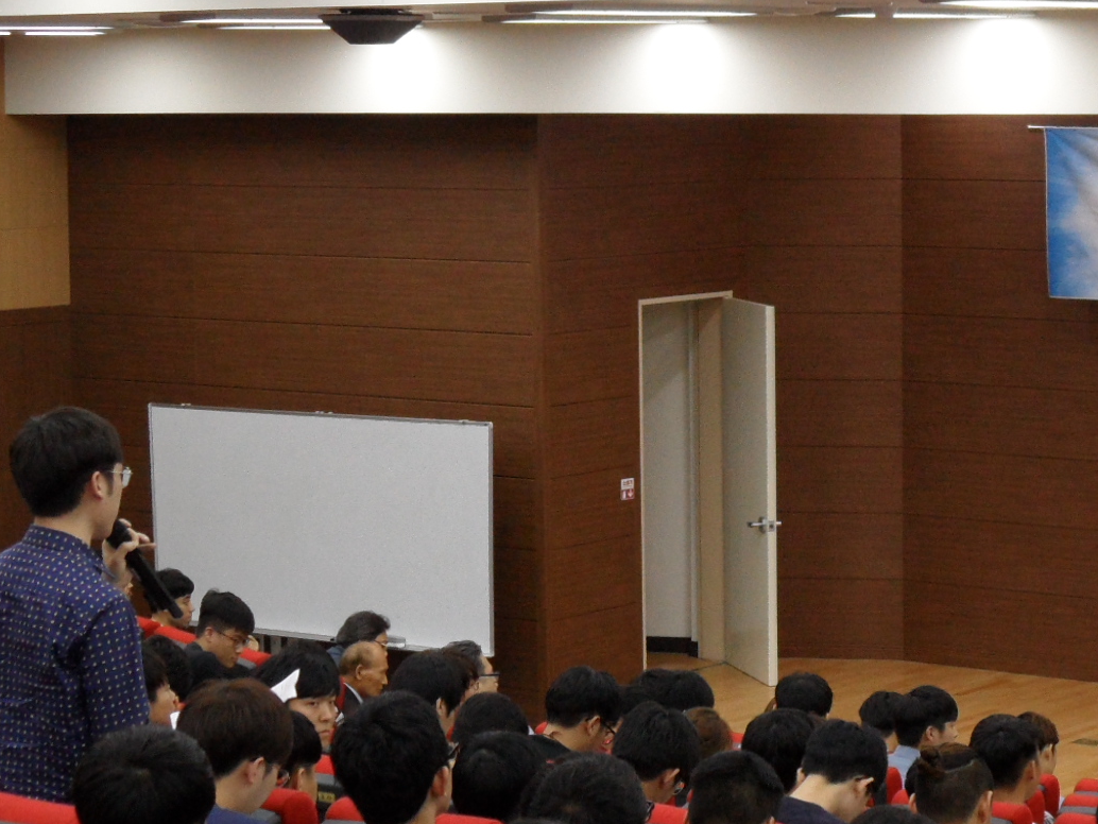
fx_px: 3141
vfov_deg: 14.9
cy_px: 412
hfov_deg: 19.7
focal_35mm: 99
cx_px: 827
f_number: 3.8
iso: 240
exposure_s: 1/45
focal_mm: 8.2
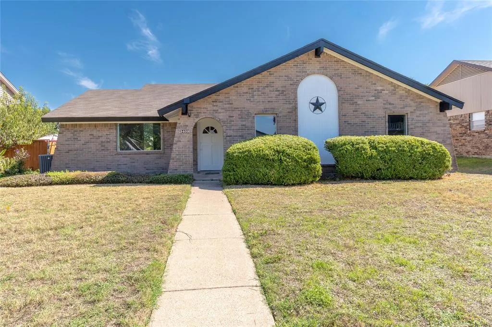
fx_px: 307
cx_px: 246
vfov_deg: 56.1
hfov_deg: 77.3
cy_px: 164
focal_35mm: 22
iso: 100
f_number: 10
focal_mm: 15
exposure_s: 1/800
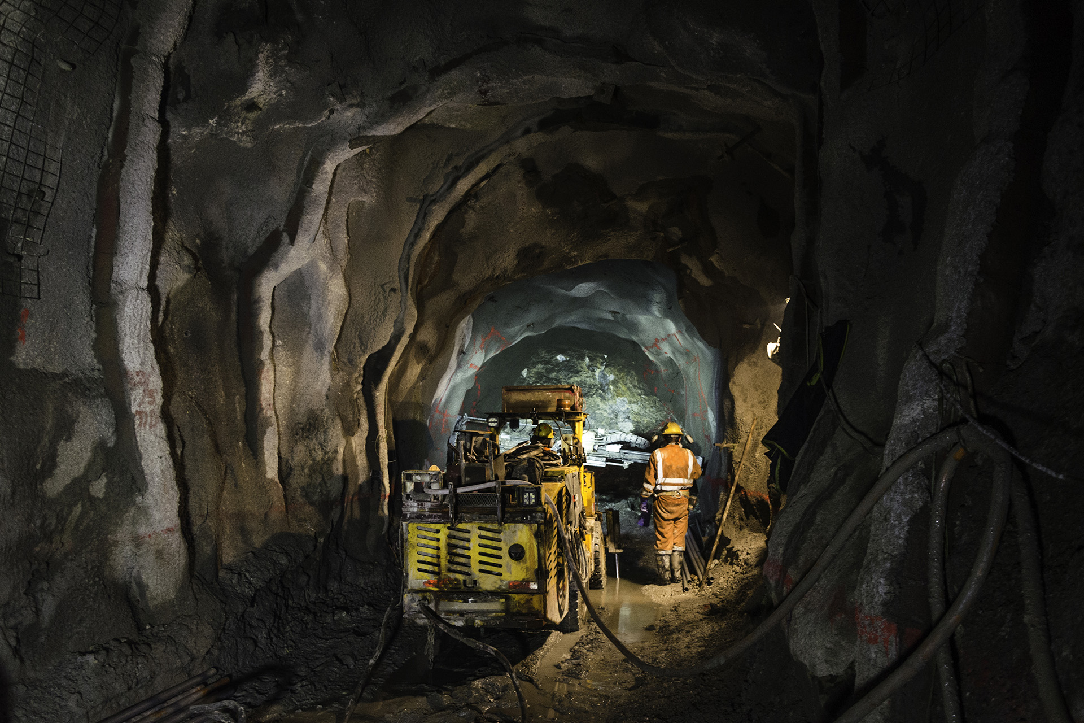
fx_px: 813
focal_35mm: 27
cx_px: 542
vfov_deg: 47.9
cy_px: 362
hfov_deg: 67.4
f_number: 3.5
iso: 1000
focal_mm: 18
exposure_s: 1/50
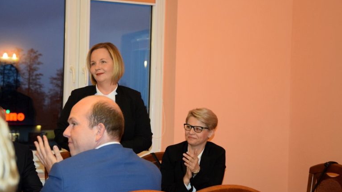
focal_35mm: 79
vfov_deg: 15.3
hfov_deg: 26.8
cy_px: 98
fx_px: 717
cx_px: 171
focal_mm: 50
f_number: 5
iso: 3200
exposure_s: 1/60
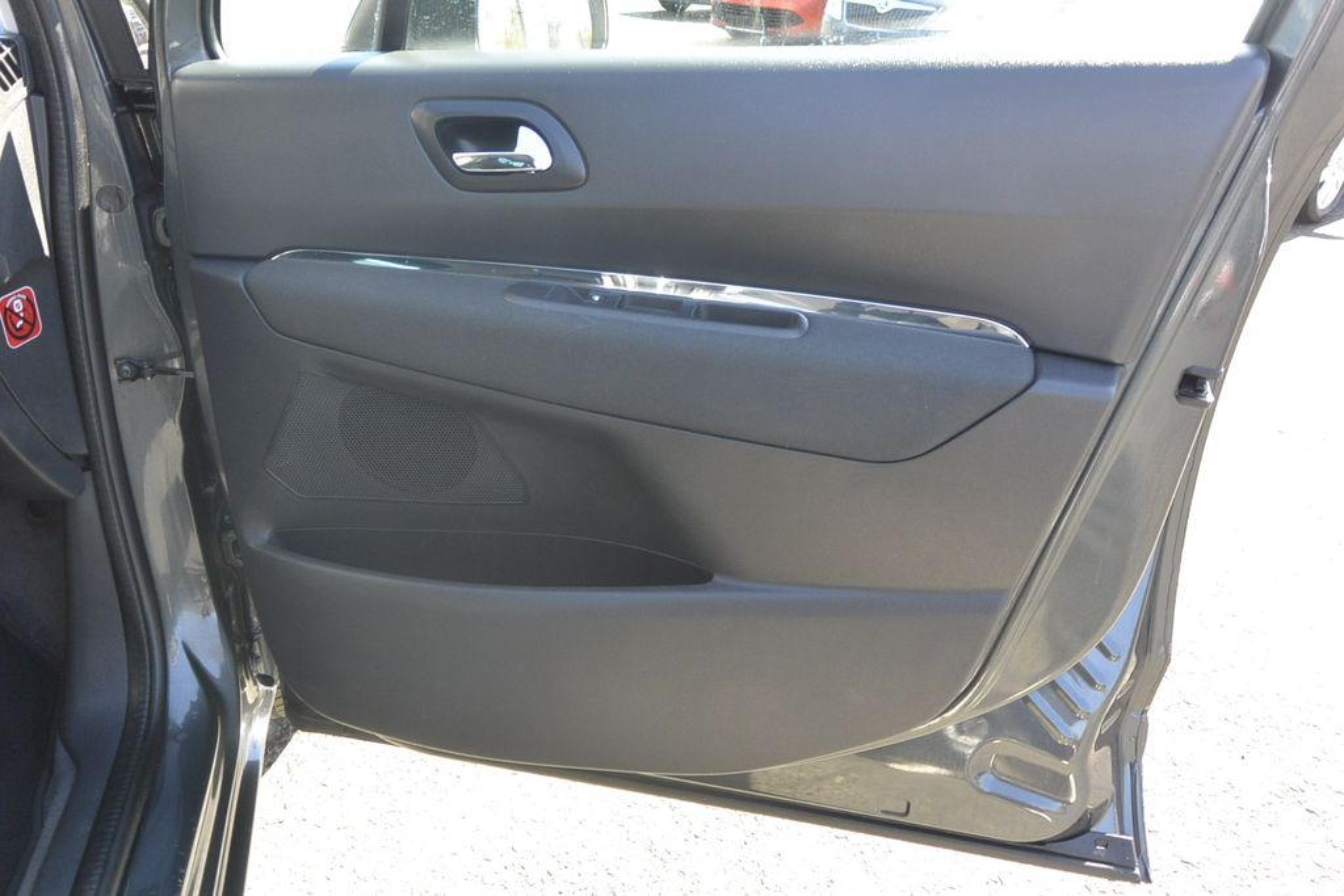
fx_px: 1083
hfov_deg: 63.7
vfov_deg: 45.0
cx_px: 672
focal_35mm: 29
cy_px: 448
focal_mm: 11
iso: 200
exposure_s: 1/125
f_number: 3.5
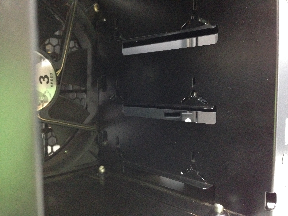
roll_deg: +0.7
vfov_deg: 42.9
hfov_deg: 55.4
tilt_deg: -6.0
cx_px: 144
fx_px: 275
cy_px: 108
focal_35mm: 33
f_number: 2.4
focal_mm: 4.12
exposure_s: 1/15
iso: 800
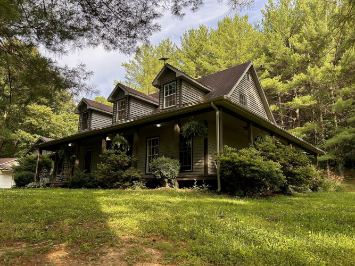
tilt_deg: +12.8
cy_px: 133
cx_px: 178
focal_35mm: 26
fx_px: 267
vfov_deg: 53.0
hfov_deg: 67.3
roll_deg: -0.1
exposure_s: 1/1295
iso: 50
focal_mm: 5.7
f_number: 1.5
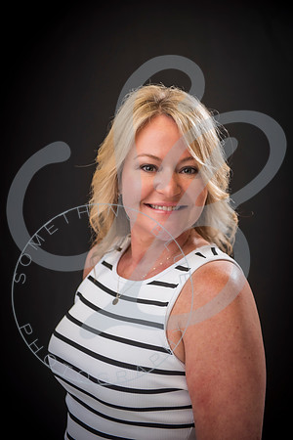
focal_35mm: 70
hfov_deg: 19.5
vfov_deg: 28.8
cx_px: 146
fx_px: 855
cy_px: 220
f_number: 2.8
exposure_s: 1/200
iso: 100
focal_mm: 70
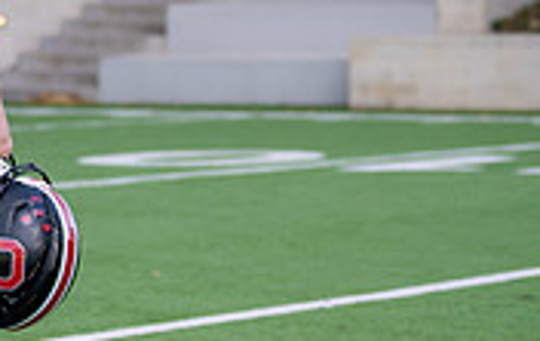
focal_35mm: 247
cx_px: -124
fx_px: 3644
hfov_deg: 8.4
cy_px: 29
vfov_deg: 5.3
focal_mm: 70
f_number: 2.8
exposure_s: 1/500
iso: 100
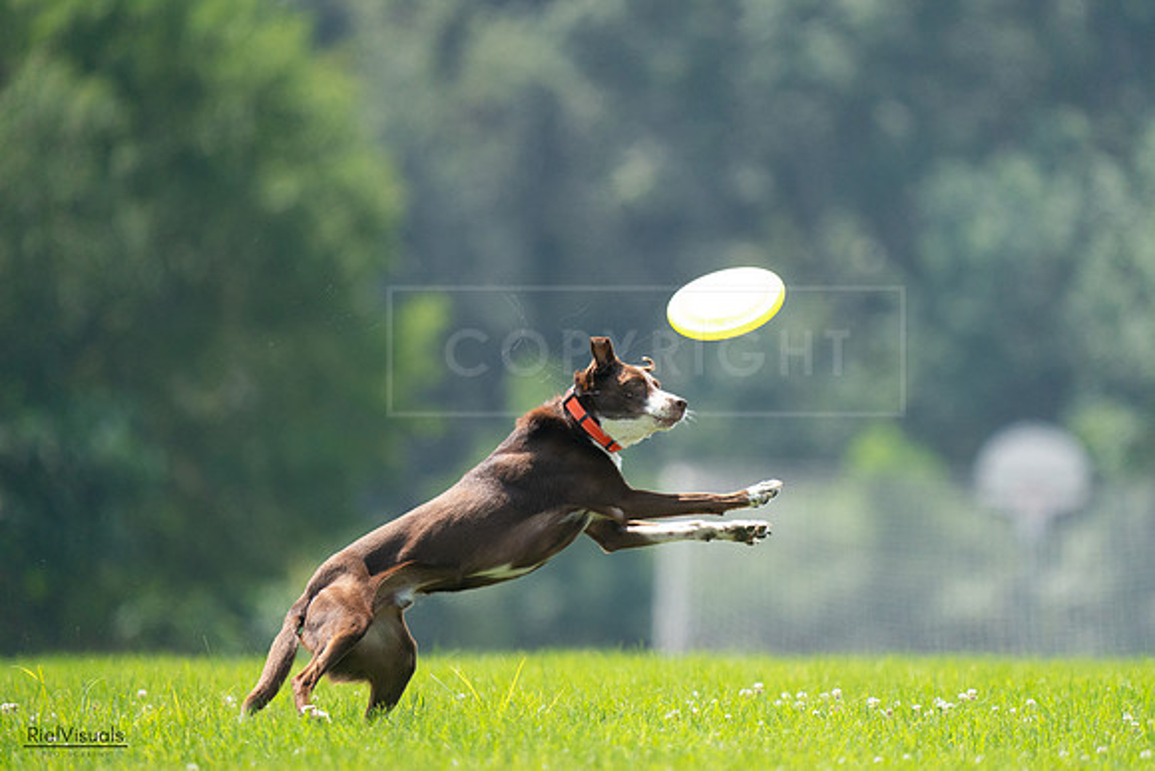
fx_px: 19254
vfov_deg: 2.3
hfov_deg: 3.4
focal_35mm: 600
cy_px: 386
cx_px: 578
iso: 2500
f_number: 6.3
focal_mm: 600
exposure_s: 1/4000
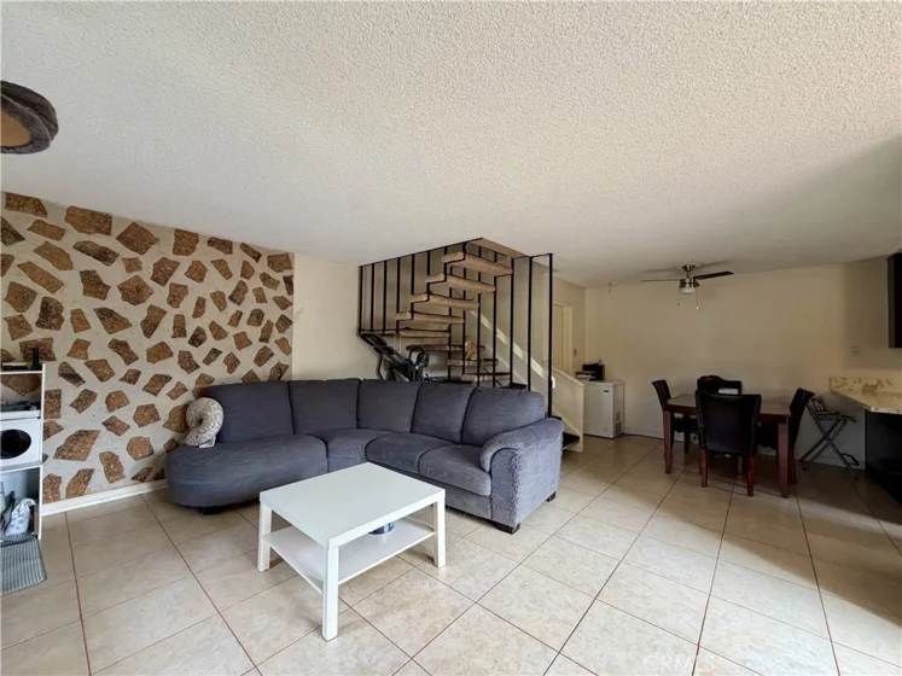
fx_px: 365
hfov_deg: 102.1
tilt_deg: +1.6
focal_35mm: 14
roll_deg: -1.0
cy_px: 338
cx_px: 451
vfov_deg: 85.7
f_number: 2.2
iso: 250
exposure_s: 1/121
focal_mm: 2.22
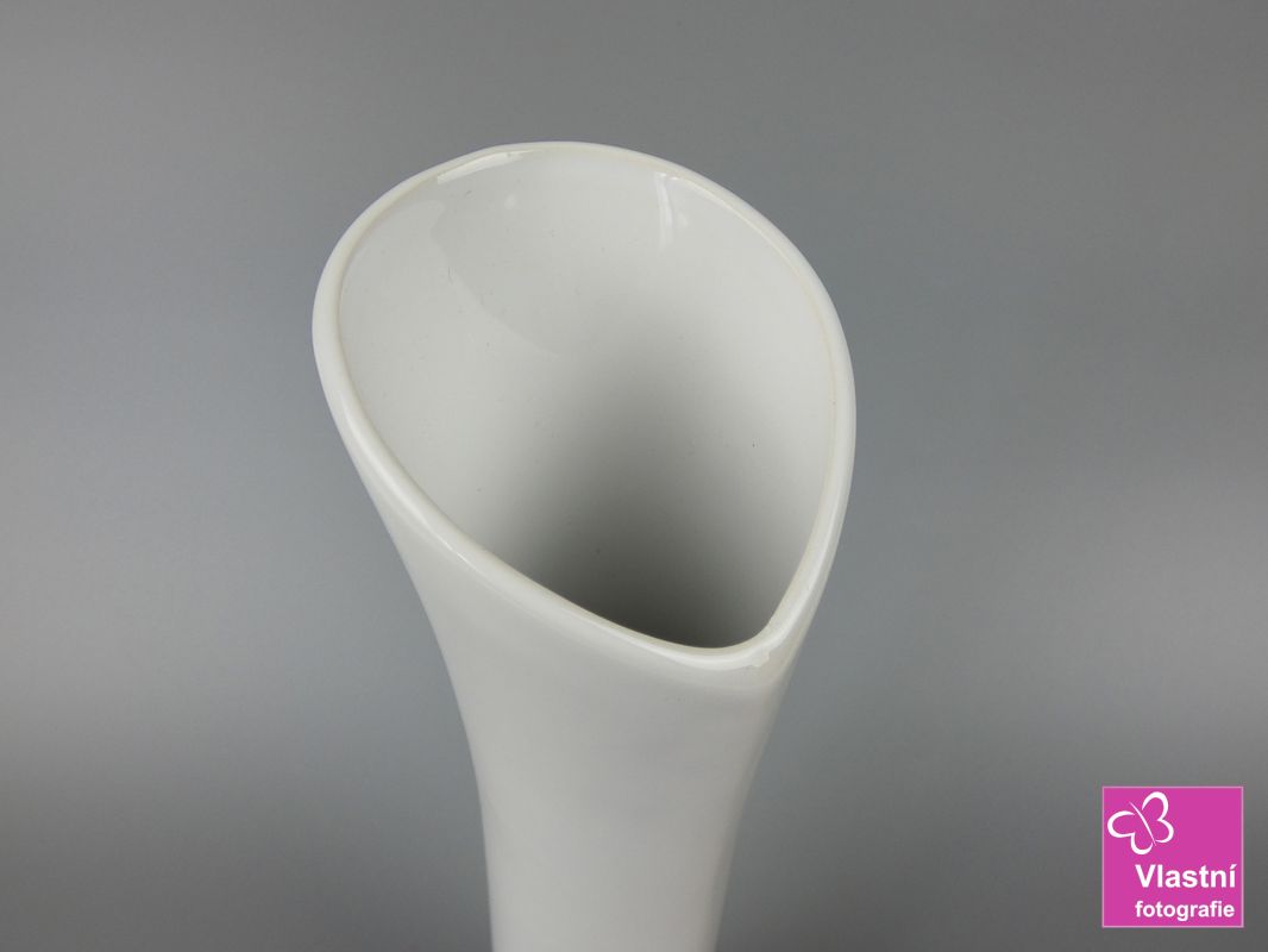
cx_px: 634
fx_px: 1099
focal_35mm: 30
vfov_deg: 46.8
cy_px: 476
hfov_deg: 60.0
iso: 80
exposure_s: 1/100
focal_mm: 5.3
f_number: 3.3
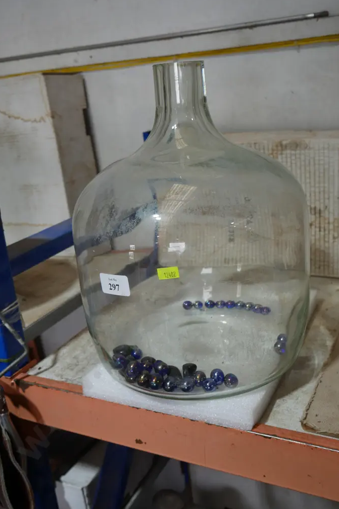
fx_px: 508
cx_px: 180
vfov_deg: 53.1
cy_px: 251
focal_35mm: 36
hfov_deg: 36.9
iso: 200
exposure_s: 1/80
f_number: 4
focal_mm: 17
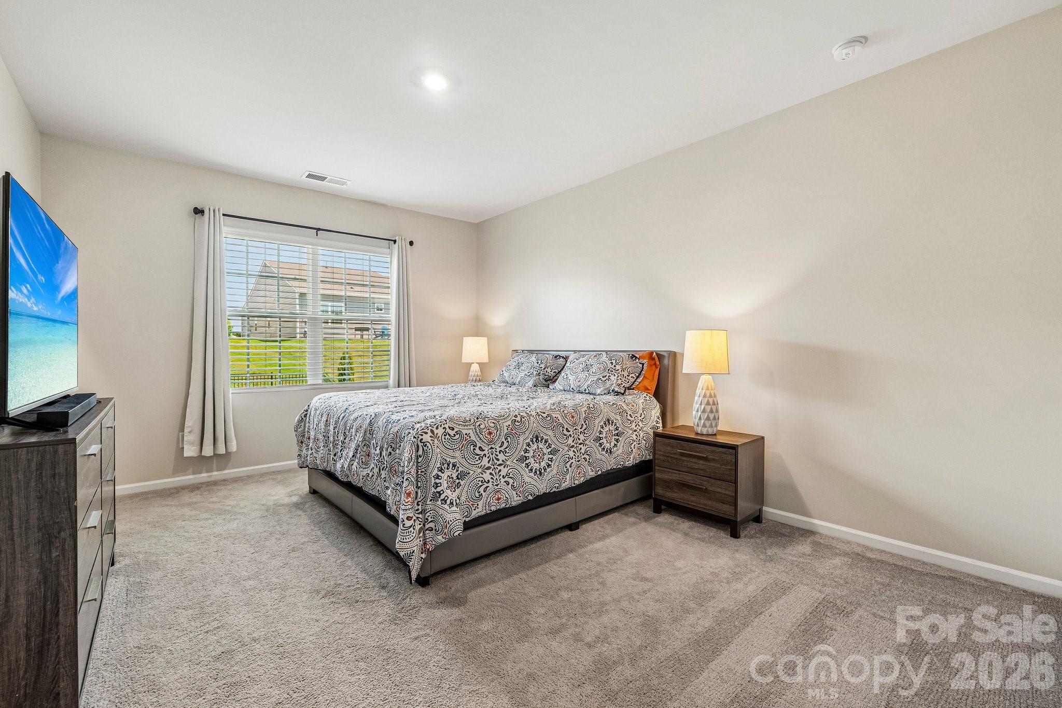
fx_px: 465
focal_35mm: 16
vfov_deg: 74.6
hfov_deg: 97.6
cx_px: 531
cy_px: 354
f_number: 8
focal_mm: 10.5
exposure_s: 1/15
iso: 400
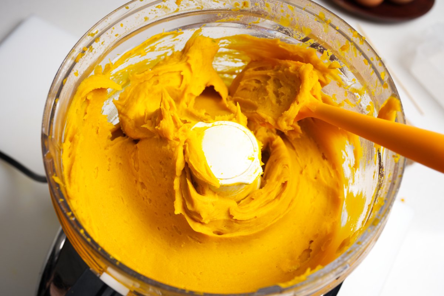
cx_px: 222
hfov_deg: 45.4
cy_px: 148
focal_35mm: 43
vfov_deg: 31.2
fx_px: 530
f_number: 8
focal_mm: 43
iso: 800
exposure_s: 1/800
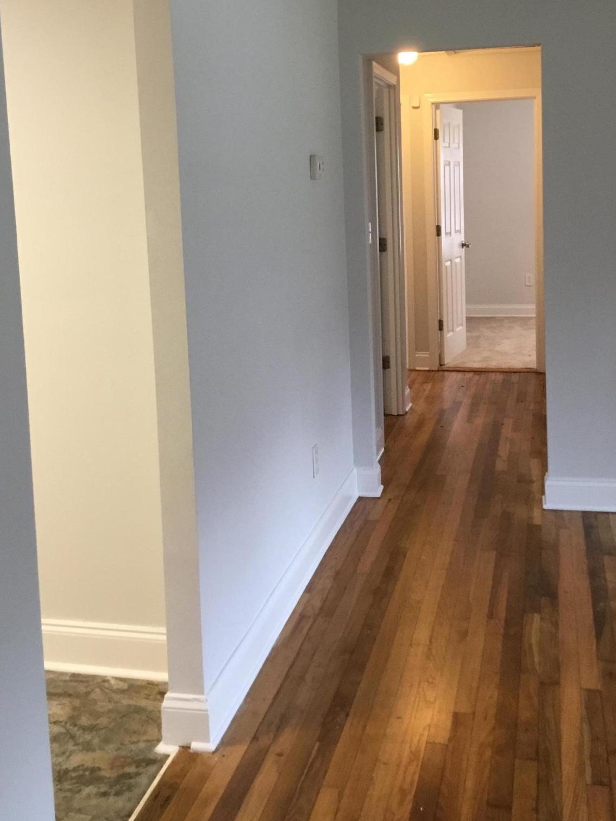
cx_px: 303
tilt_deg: -4.5
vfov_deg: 45.3
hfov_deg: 35.1
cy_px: 291
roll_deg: +2.2
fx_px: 973
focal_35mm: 41
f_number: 2.4
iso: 100
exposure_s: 1/30
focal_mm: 3.3
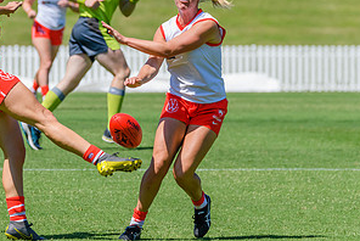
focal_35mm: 720
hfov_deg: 2.9
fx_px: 7207
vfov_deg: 1.9
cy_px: 104
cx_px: 76
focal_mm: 350
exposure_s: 1/2000
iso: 800
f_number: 9
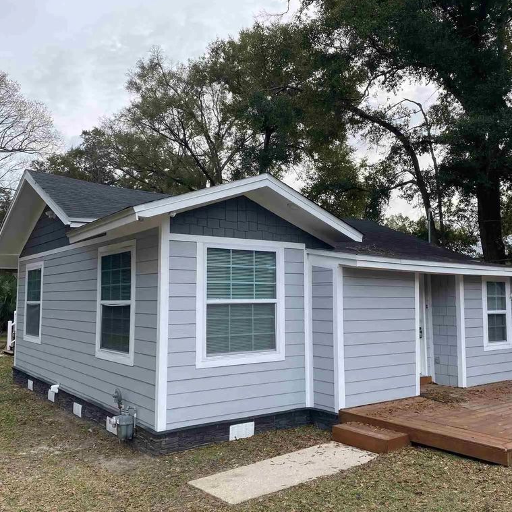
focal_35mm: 31
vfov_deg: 52.5
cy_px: 254
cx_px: 259
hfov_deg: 52.5
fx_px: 519
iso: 32
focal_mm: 4.25
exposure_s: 1/805
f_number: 1.8
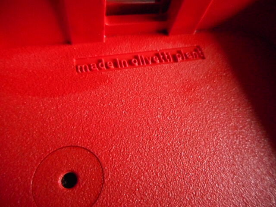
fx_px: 199
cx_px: 138
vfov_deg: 54.9
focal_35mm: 25
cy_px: 104
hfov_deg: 69.4
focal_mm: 4.5
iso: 800
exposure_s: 1/60
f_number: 3.7
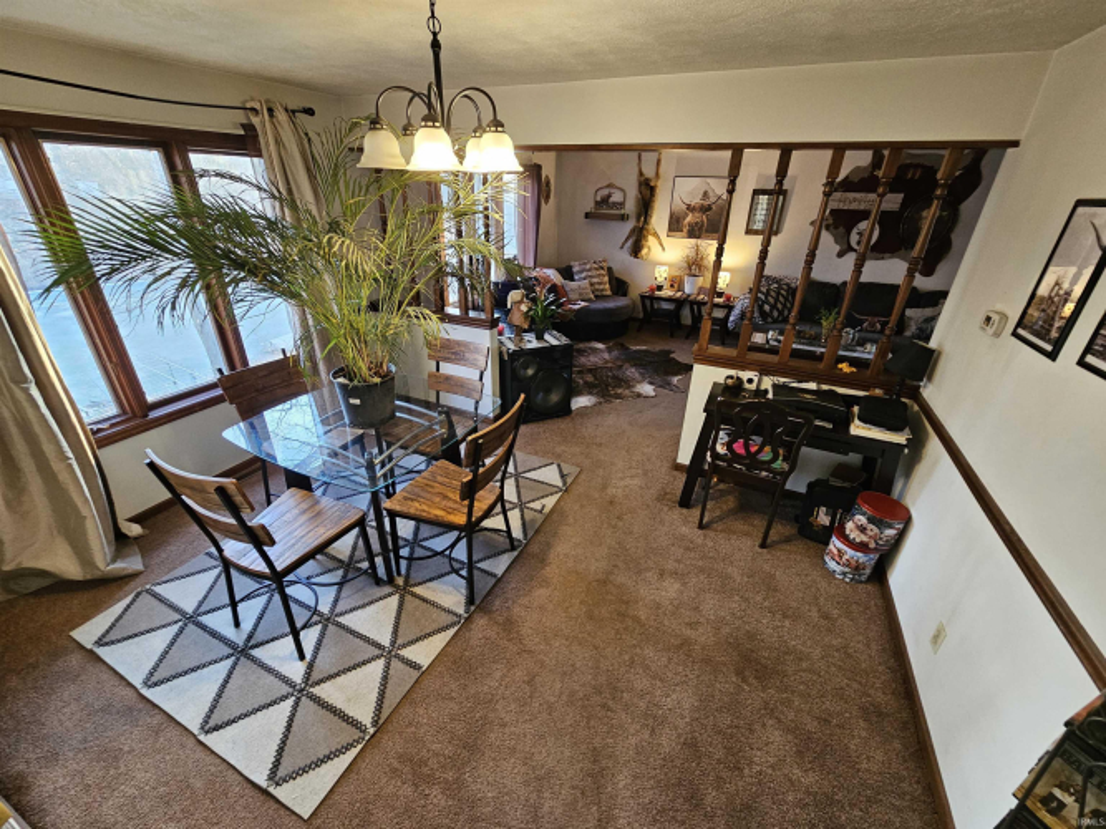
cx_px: 553
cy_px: 414
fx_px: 415
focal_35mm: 13
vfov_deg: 89.9
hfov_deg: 106.2
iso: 320
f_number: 2.2
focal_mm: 2.2
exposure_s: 1/30
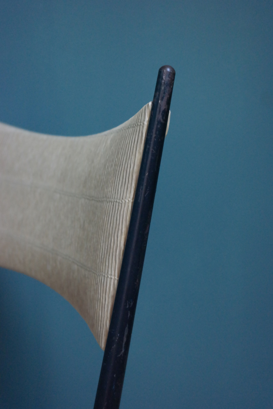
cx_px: 136
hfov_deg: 25.5
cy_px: 204
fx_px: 603
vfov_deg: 37.5
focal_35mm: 53
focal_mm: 35
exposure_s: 1/30
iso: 3200
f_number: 4.5
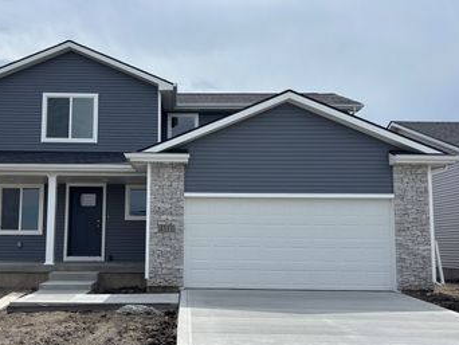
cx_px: 177
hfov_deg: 48.6
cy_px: 187
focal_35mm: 38
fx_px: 504
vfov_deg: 37.7
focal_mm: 5.96
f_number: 1.6
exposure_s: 1/4630
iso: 50
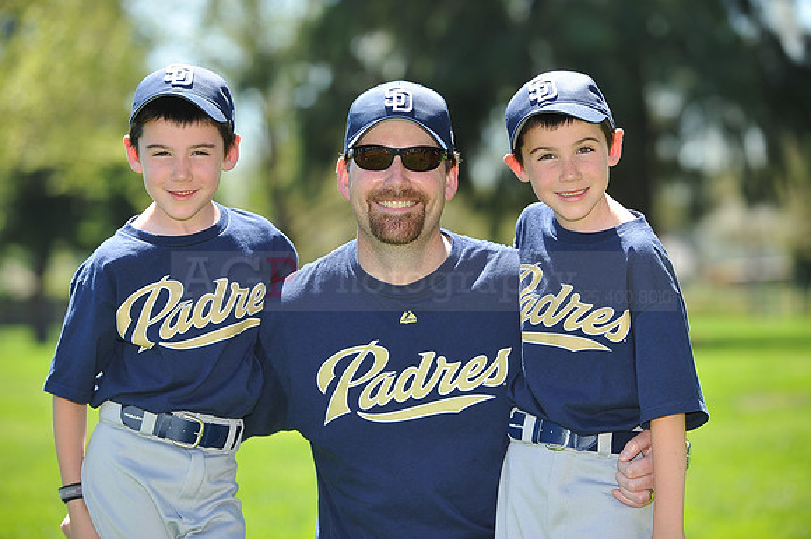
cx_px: 406
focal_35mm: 135
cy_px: 270
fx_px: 3039
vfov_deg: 10.1
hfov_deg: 15.2
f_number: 4.5
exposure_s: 1/500
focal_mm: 135
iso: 200
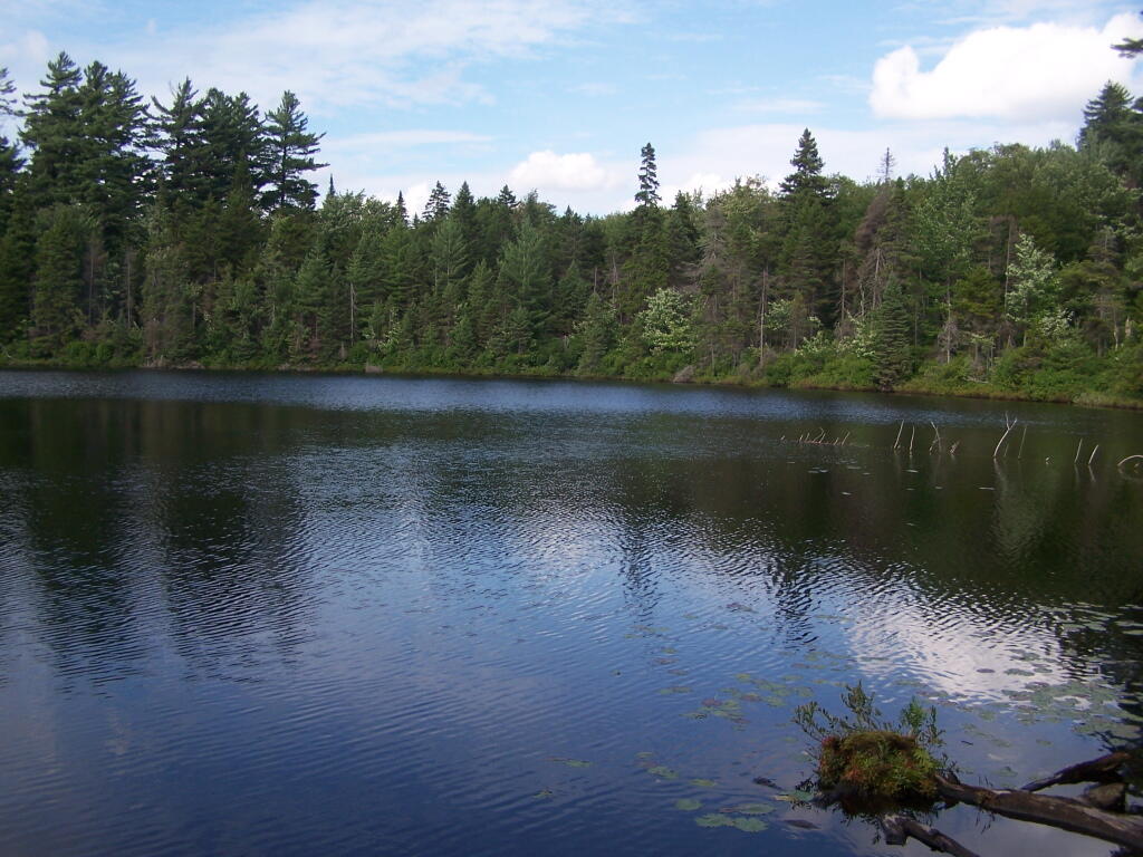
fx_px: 1255
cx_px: 572
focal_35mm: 38
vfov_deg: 37.7
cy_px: 428
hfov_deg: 49.0
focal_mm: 6.3
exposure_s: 1/800
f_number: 2.8
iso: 80
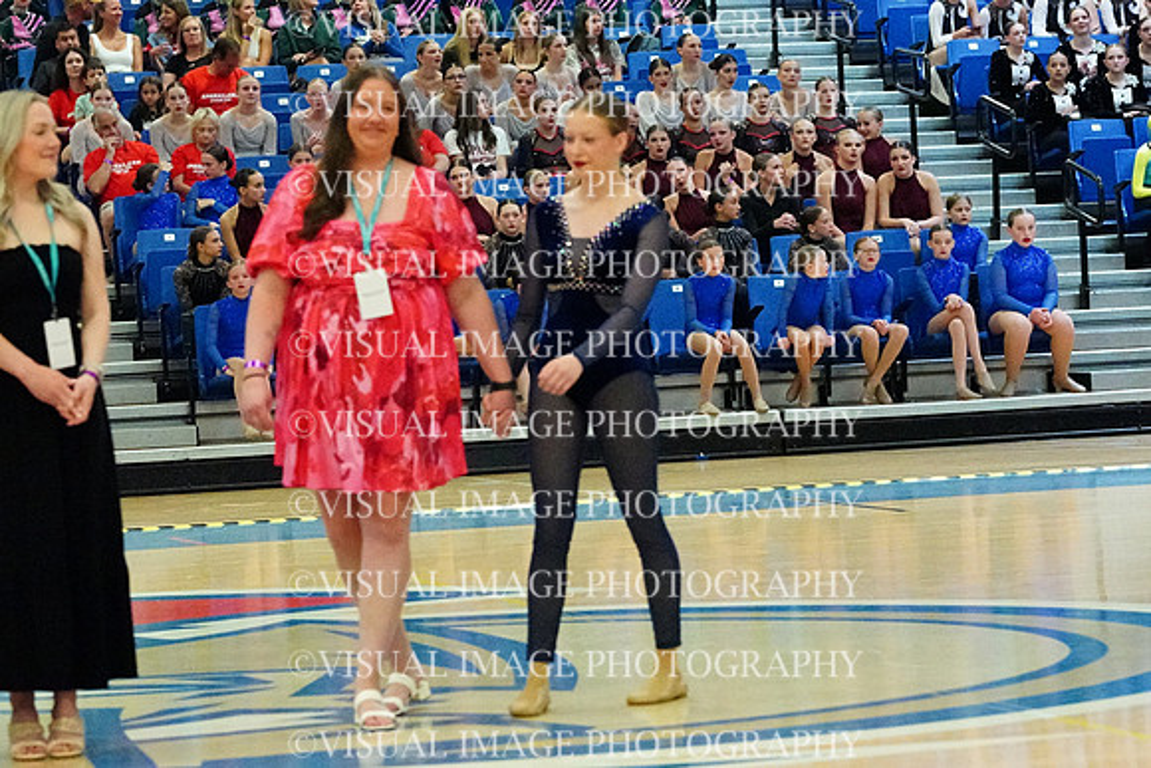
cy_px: 384
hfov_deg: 14.8
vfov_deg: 9.9
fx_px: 4445
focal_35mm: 139
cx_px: 576
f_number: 4
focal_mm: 93
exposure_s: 1/1000
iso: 25600
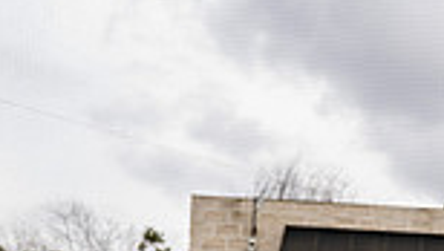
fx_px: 1261
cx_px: 334
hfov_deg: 19.8
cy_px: 609
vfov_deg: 9.9
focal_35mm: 107
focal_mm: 35
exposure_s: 1/250
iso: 100
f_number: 4
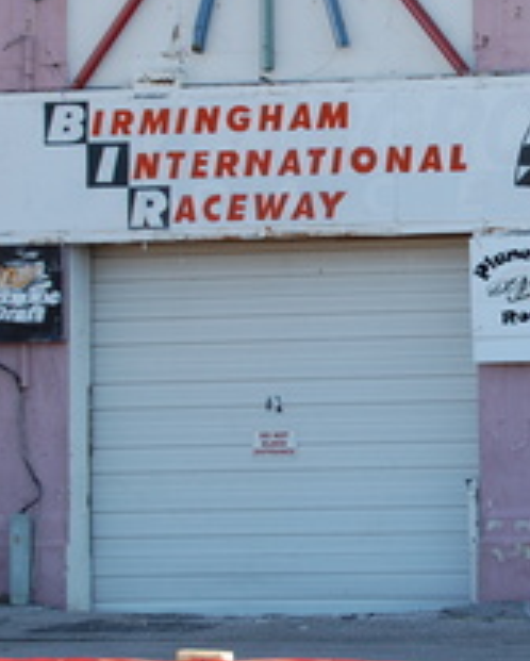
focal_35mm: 169
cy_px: 276
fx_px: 3309
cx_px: 669
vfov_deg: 11.4
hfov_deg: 9.0
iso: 200
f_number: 7.1
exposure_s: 1/200
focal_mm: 55
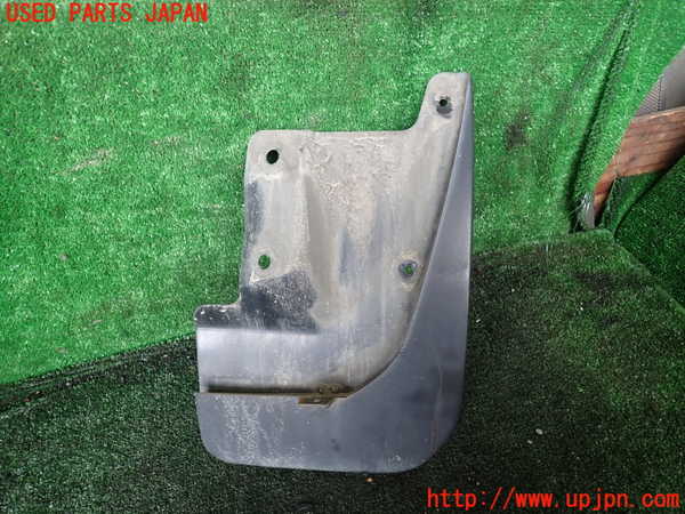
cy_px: 257
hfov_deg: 69.4
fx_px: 495
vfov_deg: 54.9
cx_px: 342
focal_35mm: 25
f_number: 2
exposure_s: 1/60
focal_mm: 4.5
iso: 125
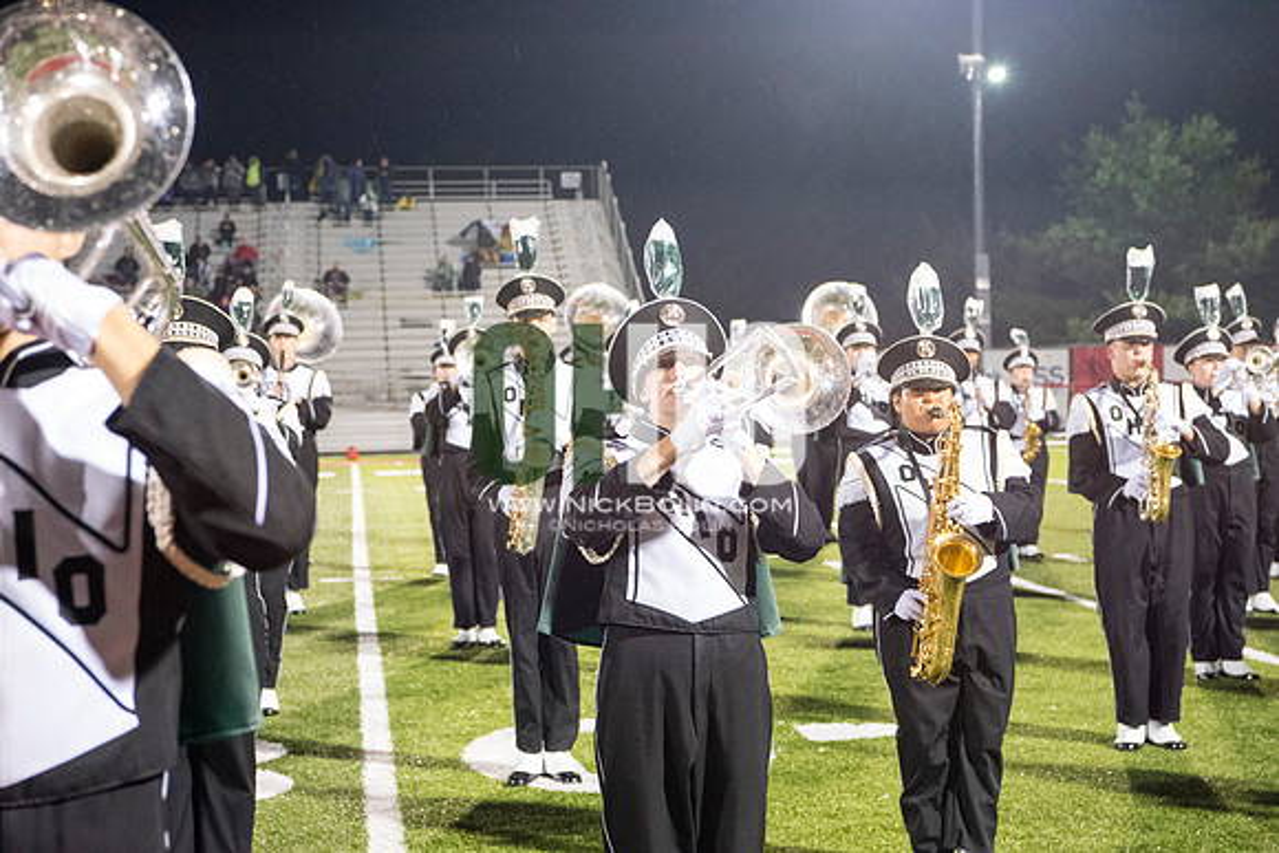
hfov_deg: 28.8
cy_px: 426
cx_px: 640
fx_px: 2487
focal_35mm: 70
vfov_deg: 19.5
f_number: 5.6
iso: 5000
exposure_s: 1/125
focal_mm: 70
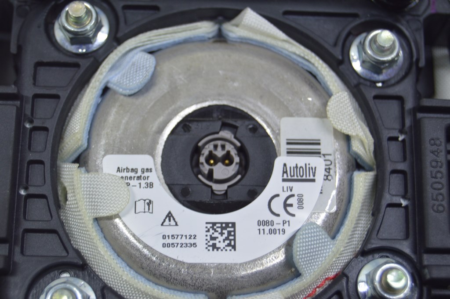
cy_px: 150
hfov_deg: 24.6
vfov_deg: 16.5
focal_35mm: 82
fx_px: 1030
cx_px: 225
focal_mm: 55
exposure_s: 1/20
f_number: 5.6
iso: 400
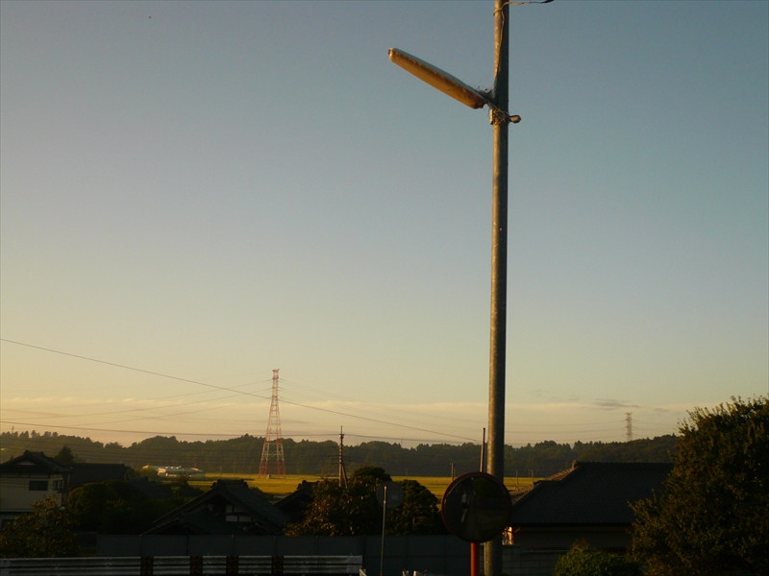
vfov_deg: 38.7
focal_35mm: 37
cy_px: 288
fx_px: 822
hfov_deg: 50.1
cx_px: 384
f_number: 3.1
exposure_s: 1/640
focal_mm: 6.1
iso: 100
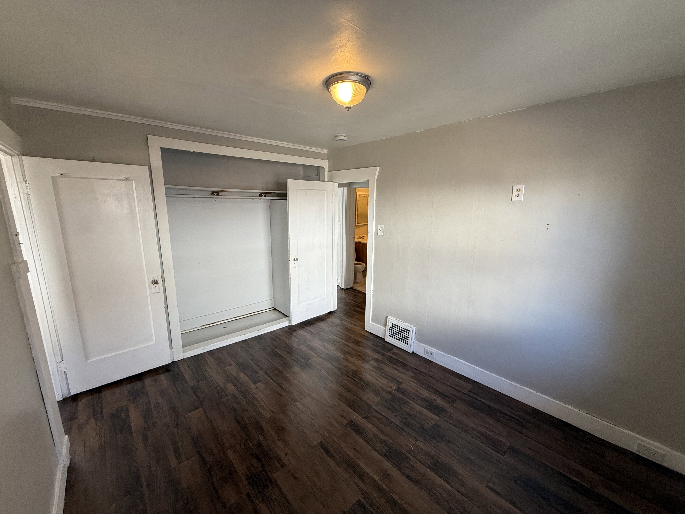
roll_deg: -1.0
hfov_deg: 102.1
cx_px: 342
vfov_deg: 85.7
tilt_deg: -10.8
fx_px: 277
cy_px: 257
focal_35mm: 14
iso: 160
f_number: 2.2
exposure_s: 1/120
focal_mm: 2.22
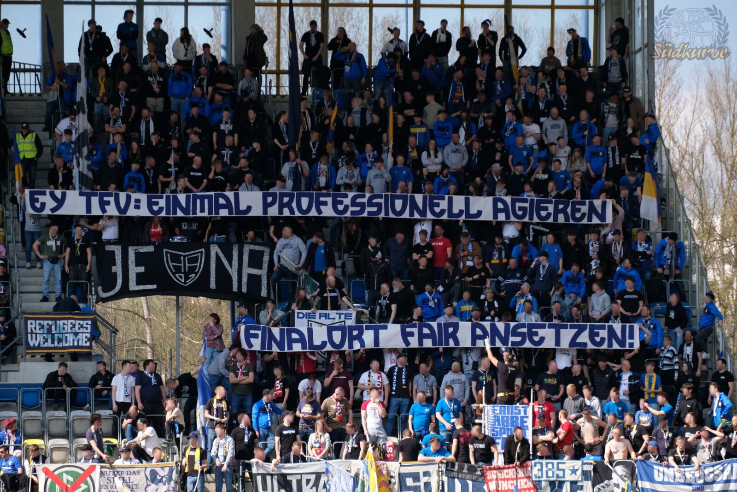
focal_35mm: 223
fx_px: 4565
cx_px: 368
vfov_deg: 6.2
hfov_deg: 9.2
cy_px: 246
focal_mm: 148.6
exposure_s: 1/400
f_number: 5.6
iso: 200
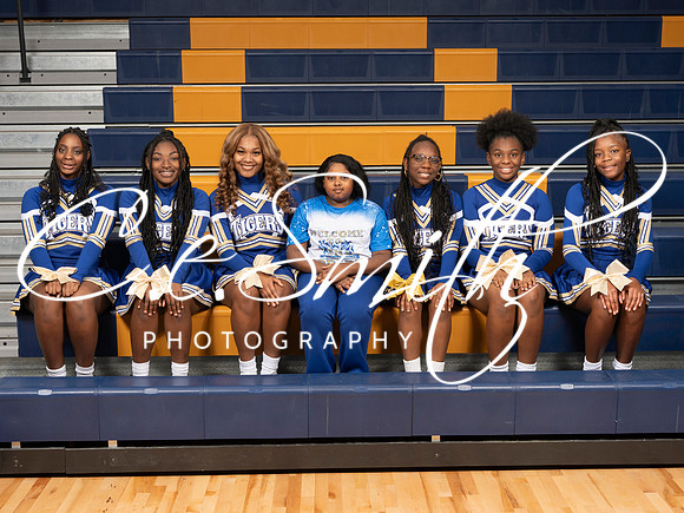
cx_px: 348
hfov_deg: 31.5
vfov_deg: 23.9
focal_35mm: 61
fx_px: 1213
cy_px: 235
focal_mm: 52
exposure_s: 1/250
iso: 400
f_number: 8
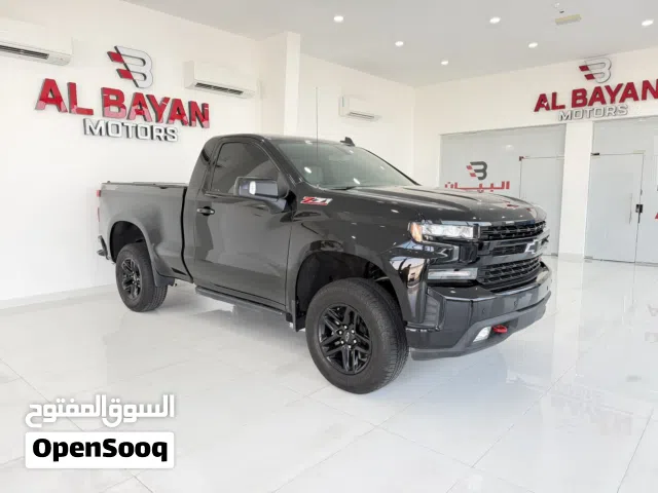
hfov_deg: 71.6
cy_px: 246
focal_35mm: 24
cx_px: 329
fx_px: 456
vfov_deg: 56.8
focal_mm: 6.76
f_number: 1.78
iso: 125
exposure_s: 1/160
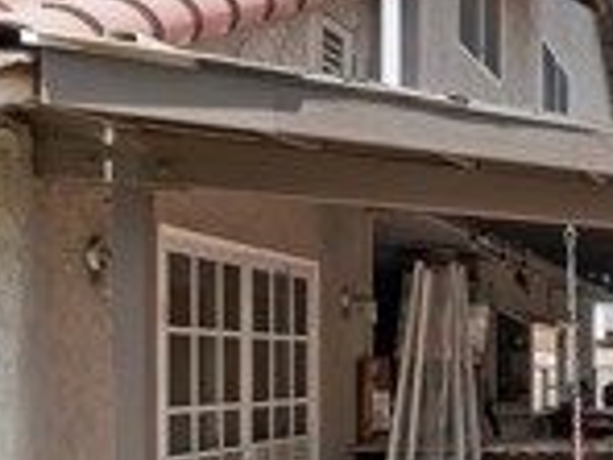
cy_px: 460
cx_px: 1222
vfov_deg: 24.1
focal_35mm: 58
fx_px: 1027
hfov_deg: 19.3
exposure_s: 1/40
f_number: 20
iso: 160
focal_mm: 14
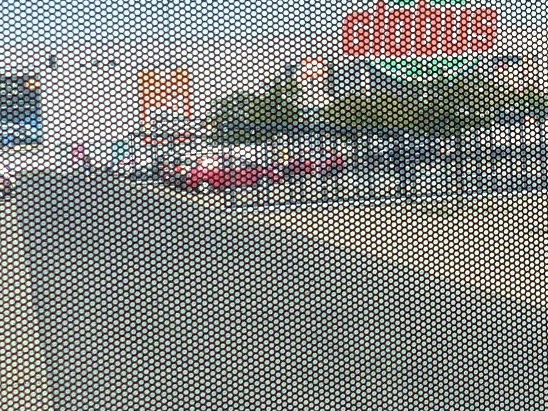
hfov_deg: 17.3
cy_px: 98
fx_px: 1757
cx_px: 553
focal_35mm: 111
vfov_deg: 13.3
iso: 200
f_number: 4
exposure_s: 1/250
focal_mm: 4.5
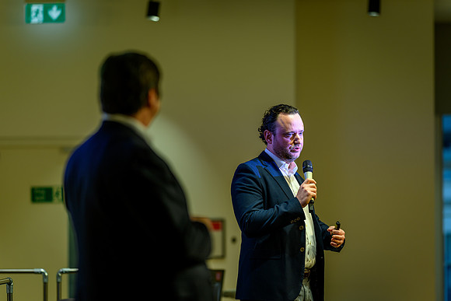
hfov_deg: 15.1
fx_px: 1697
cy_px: 150
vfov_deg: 10.1
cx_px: 226
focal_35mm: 135
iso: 110
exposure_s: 1/200
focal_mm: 135
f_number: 1.8
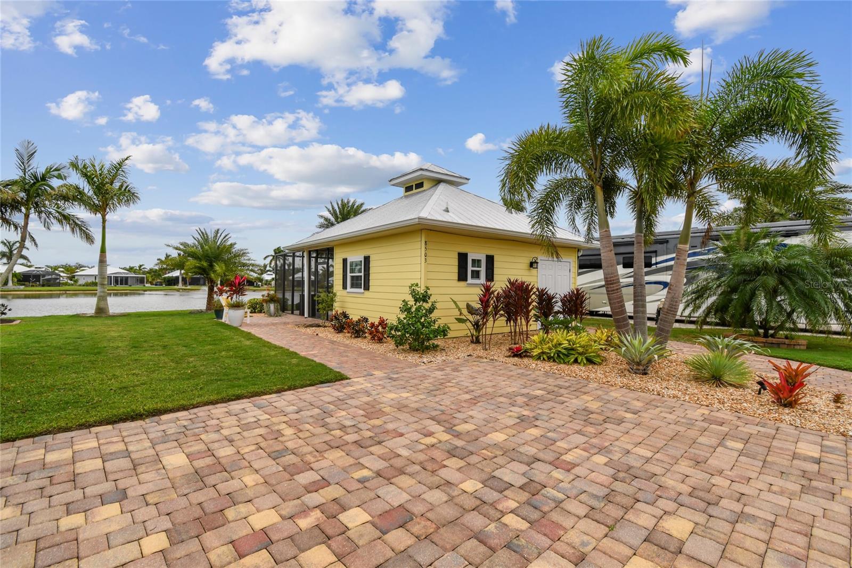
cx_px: 426
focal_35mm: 15
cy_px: 284
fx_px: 355
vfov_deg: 77.3
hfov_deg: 100.4
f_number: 7.1
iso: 100
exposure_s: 1/250
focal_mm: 10
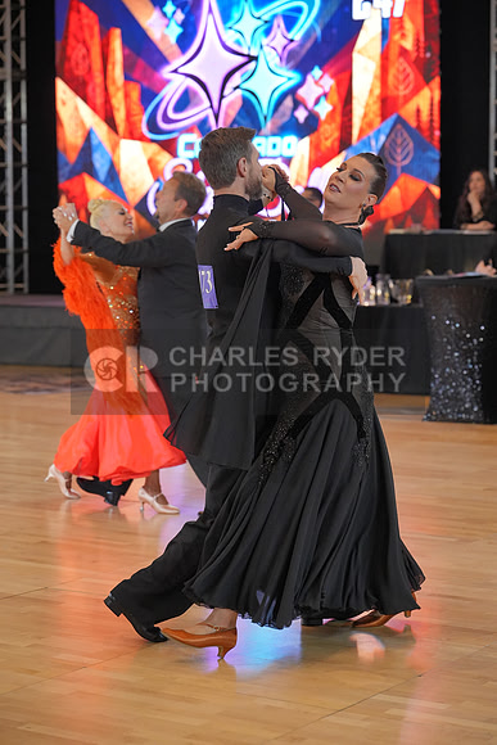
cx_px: 248
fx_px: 1780
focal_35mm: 86
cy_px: 372
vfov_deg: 23.6
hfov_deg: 15.9
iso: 3200
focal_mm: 86
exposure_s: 1/500
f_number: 3.5
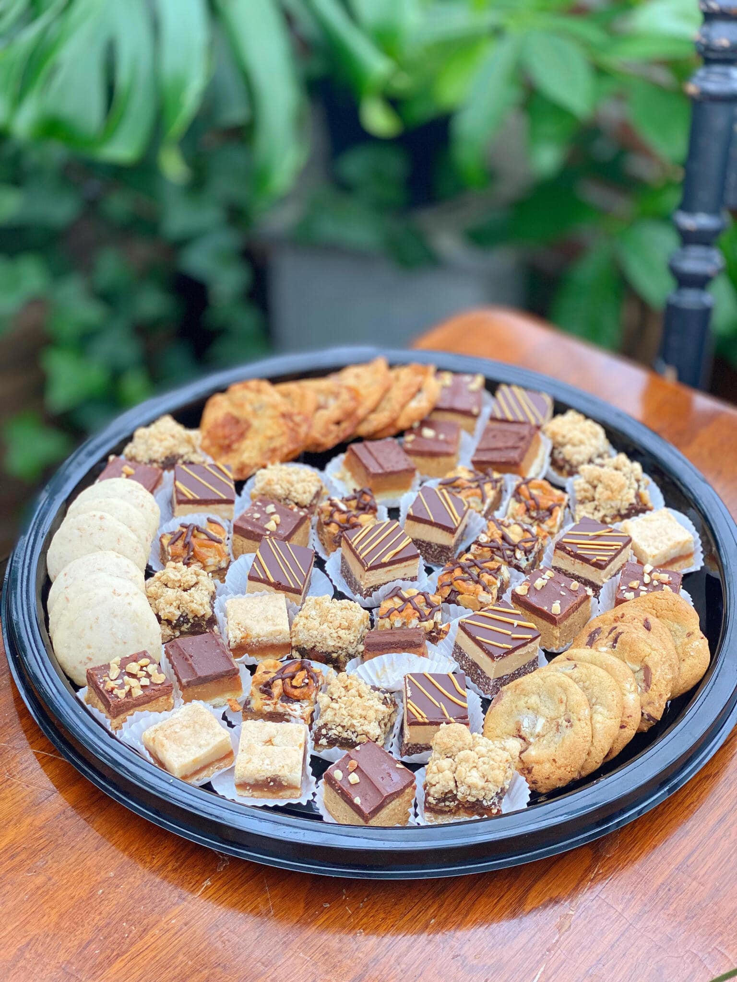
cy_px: 491
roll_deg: -0.4
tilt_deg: -37.4
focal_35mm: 52
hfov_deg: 28.0
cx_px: 368
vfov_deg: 36.8
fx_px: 1476
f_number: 2
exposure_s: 1/120
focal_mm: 6
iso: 80
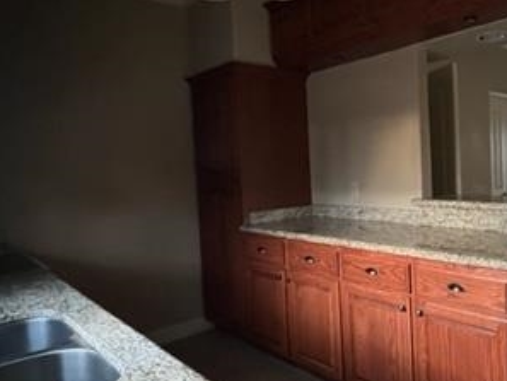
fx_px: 410
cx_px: 379
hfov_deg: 60.1
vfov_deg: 49.8
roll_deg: +2.5
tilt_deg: -3.0
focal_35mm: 28
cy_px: 188
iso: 1250
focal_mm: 1.57
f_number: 1.8
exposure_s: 1/37
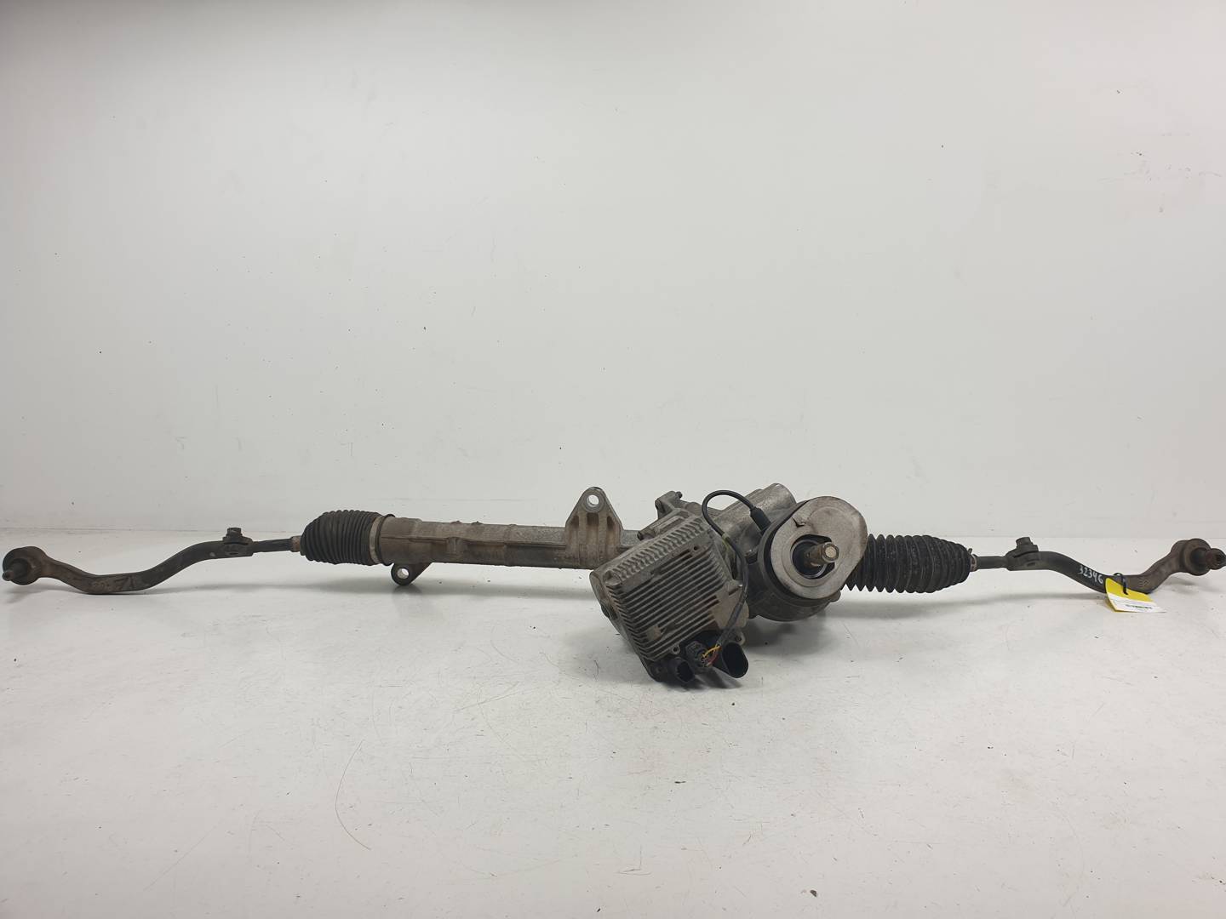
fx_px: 921
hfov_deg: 67.3
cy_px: 460
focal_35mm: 26
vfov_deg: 53.1
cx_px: 613
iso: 50
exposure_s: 1/243
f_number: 2.4
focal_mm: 4.3
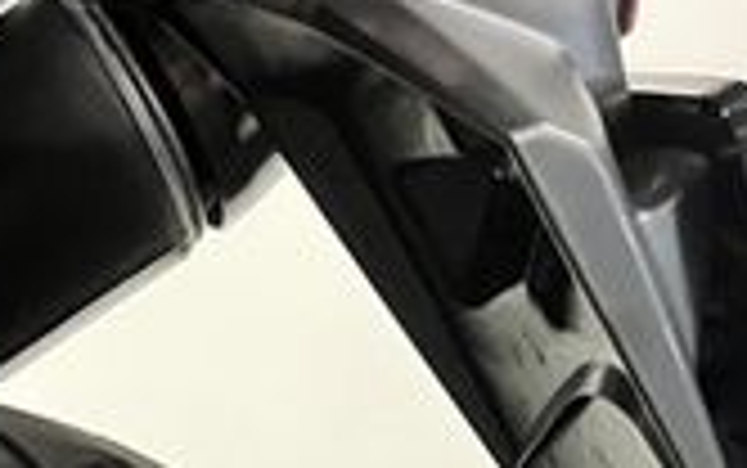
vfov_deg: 11.1
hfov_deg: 18.6
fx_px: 2159
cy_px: 981
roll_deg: -1.9
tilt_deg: -19.8
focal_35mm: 106
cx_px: -135
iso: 500
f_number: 1.6
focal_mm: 5.1
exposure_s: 1/33
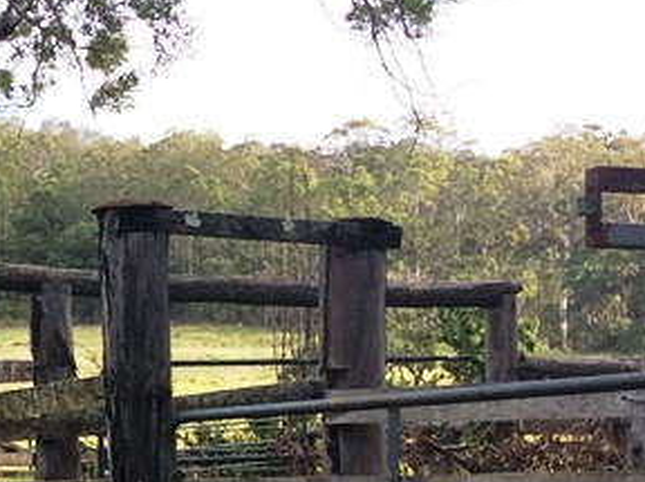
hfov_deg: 21.0
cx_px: -63
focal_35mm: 89
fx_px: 1656
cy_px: 480
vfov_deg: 16.2
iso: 32
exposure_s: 1/392
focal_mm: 3.3
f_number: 2.4
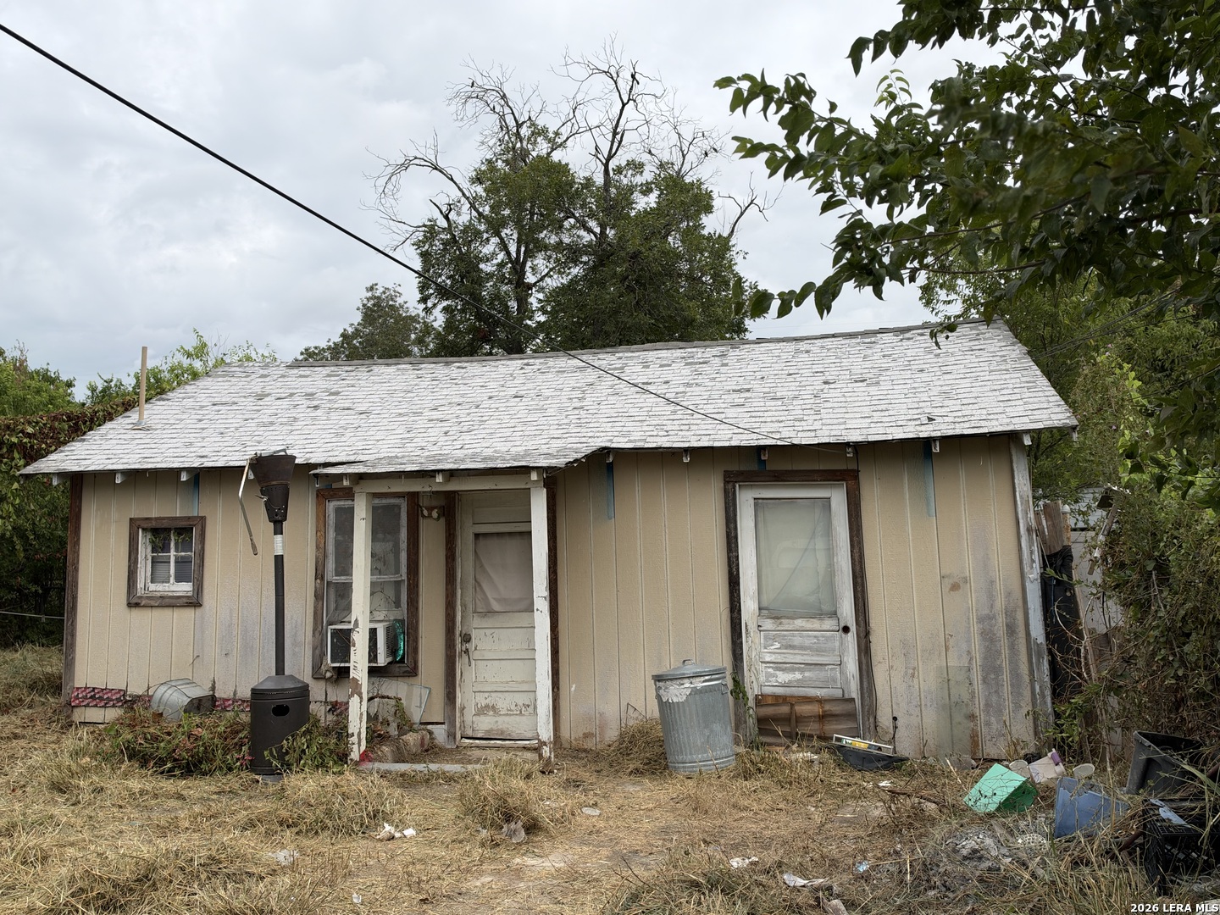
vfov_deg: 46.8
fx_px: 1057
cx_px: 610
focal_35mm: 30
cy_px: 458
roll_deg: +0.9
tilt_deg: +5.1
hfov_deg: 60.0
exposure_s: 1/2667
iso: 64
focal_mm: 6.93
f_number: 1.8
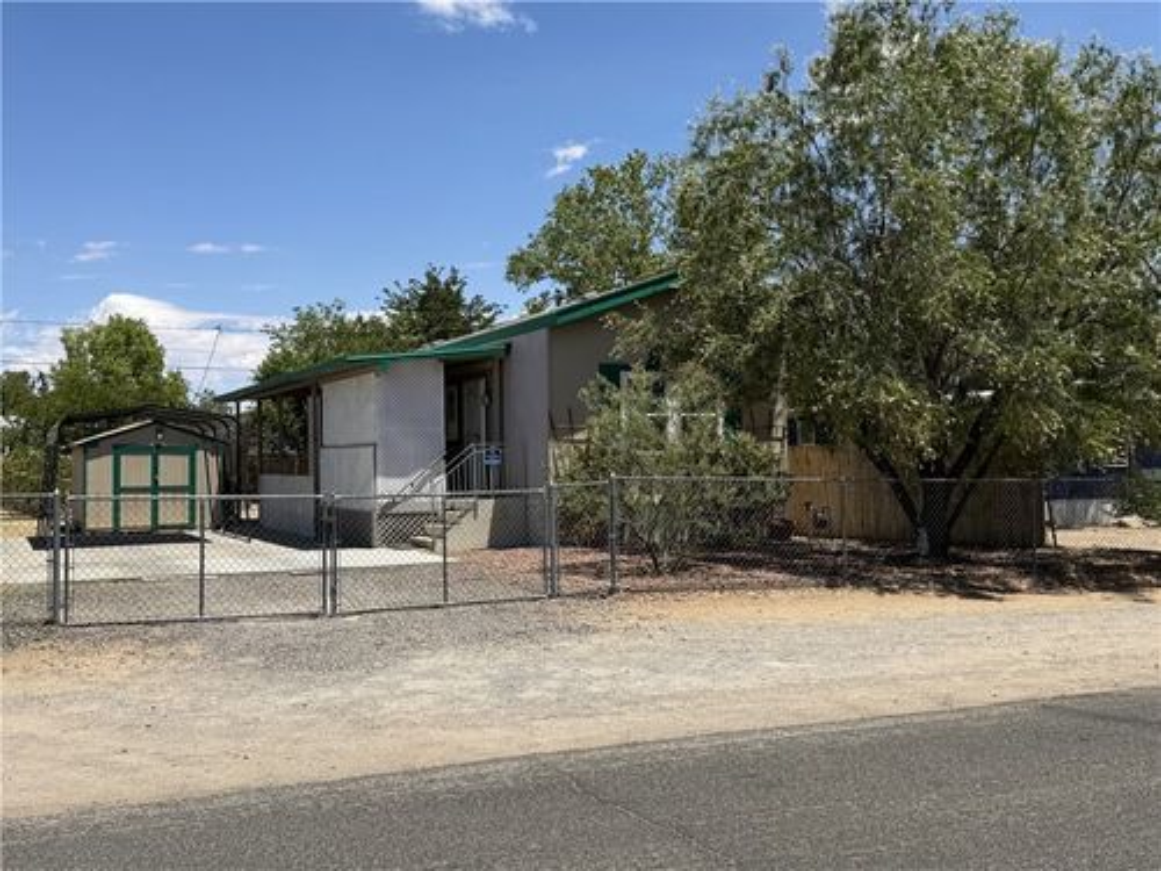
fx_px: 1207
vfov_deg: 39.7
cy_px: 436
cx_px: 580
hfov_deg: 51.4
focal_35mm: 36
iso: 80
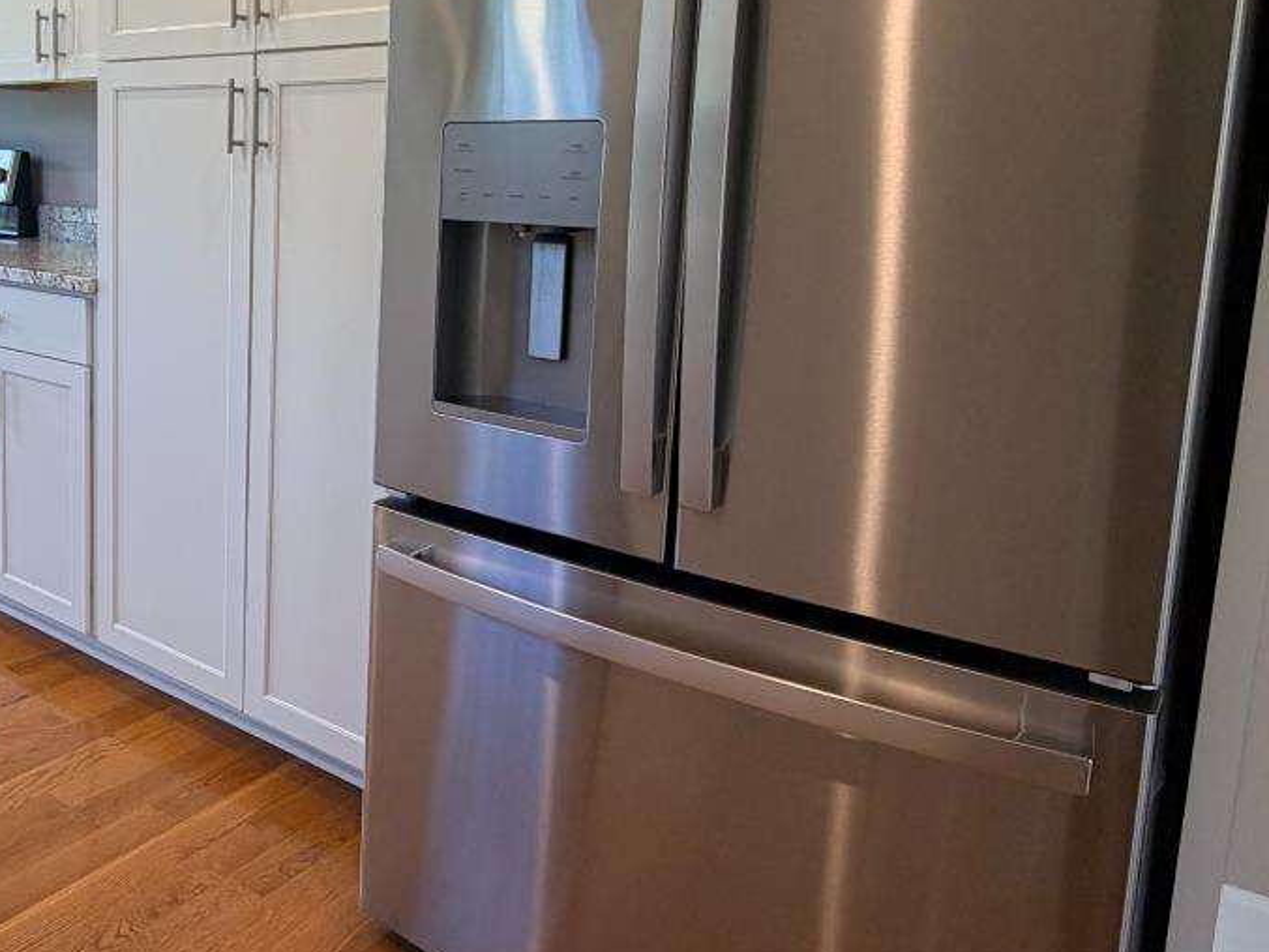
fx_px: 1137
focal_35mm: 31
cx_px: 277
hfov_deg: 54.8
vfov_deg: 44.7
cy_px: 308
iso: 125
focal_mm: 2.22
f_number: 2.2
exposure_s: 1/121
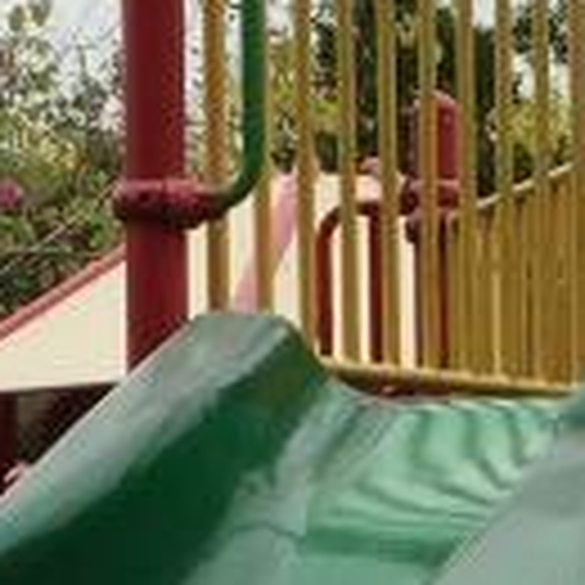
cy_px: 891
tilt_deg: -2.0
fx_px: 3862
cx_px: 810
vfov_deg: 8.5
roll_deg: +0.6
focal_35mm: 202
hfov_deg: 8.5
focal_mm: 4.15
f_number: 2.2
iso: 25
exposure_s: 1/219
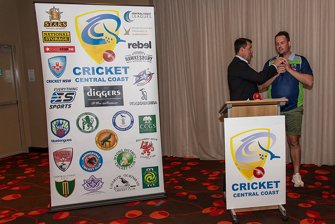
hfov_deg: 56.3
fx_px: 304
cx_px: 228
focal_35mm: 33
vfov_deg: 40.4
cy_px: 115
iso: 800
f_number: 5.6
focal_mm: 24
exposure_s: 1/60
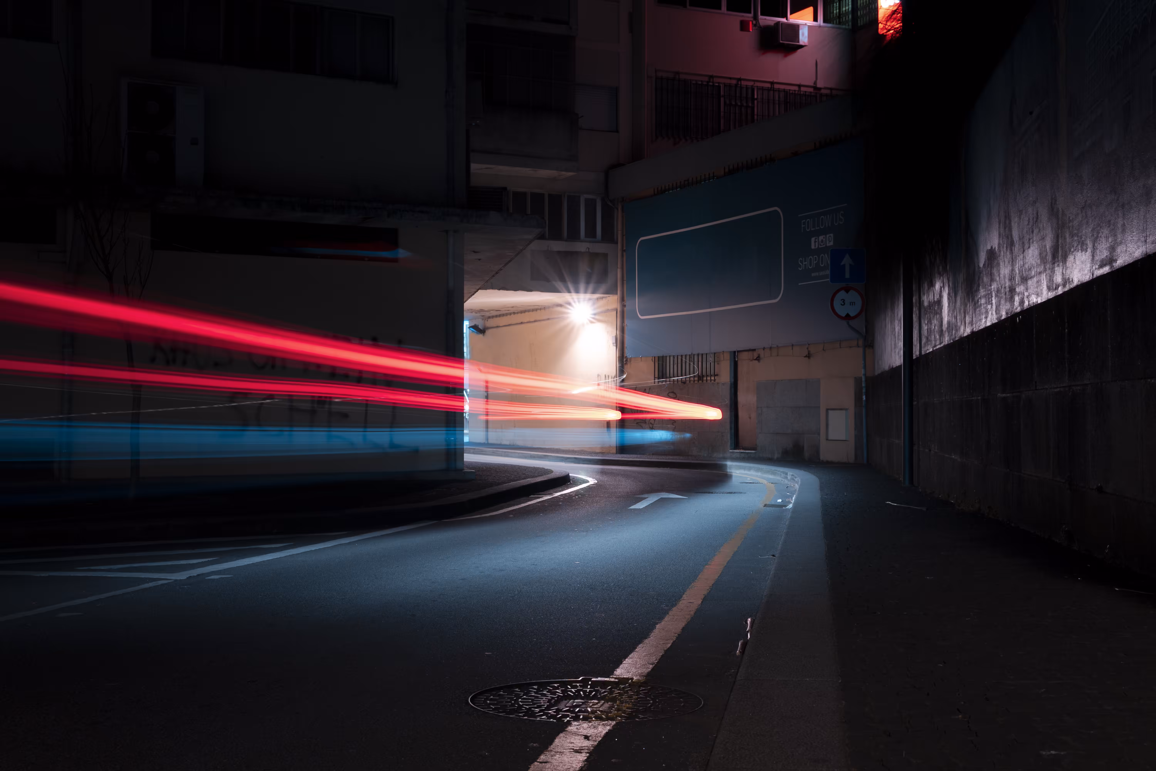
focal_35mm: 45
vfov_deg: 29.9
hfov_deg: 43.6
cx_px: 578
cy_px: 386
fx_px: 1445
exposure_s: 6
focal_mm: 30
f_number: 7.1
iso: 100
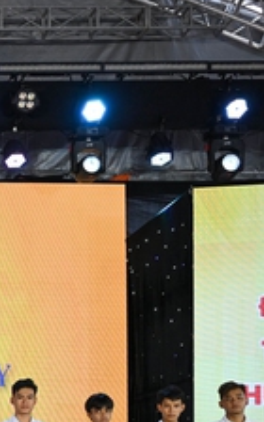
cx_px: -324
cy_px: 340
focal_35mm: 93
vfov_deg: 22.0
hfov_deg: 11.9
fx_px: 1071
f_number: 7.1
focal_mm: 32
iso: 640
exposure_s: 1/160
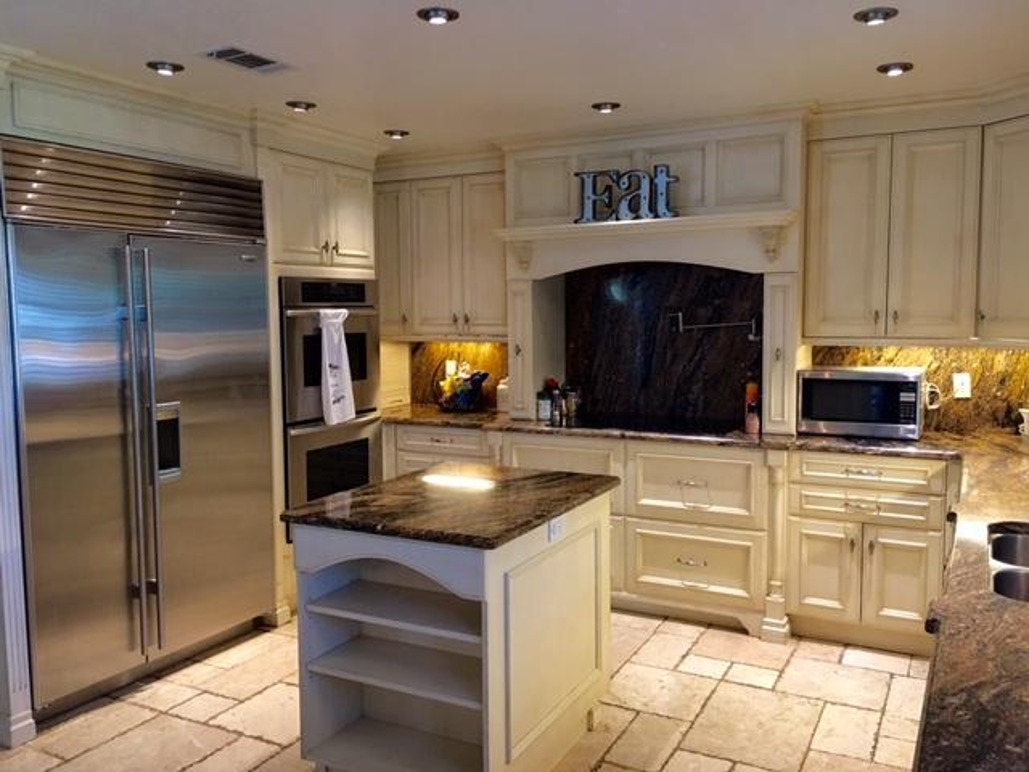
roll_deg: -0.2
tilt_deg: -3.3
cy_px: 386
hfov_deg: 61.7
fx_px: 862
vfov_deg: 48.2
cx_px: 514
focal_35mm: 29
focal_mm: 4.15
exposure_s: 1/15
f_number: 2.2
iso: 50
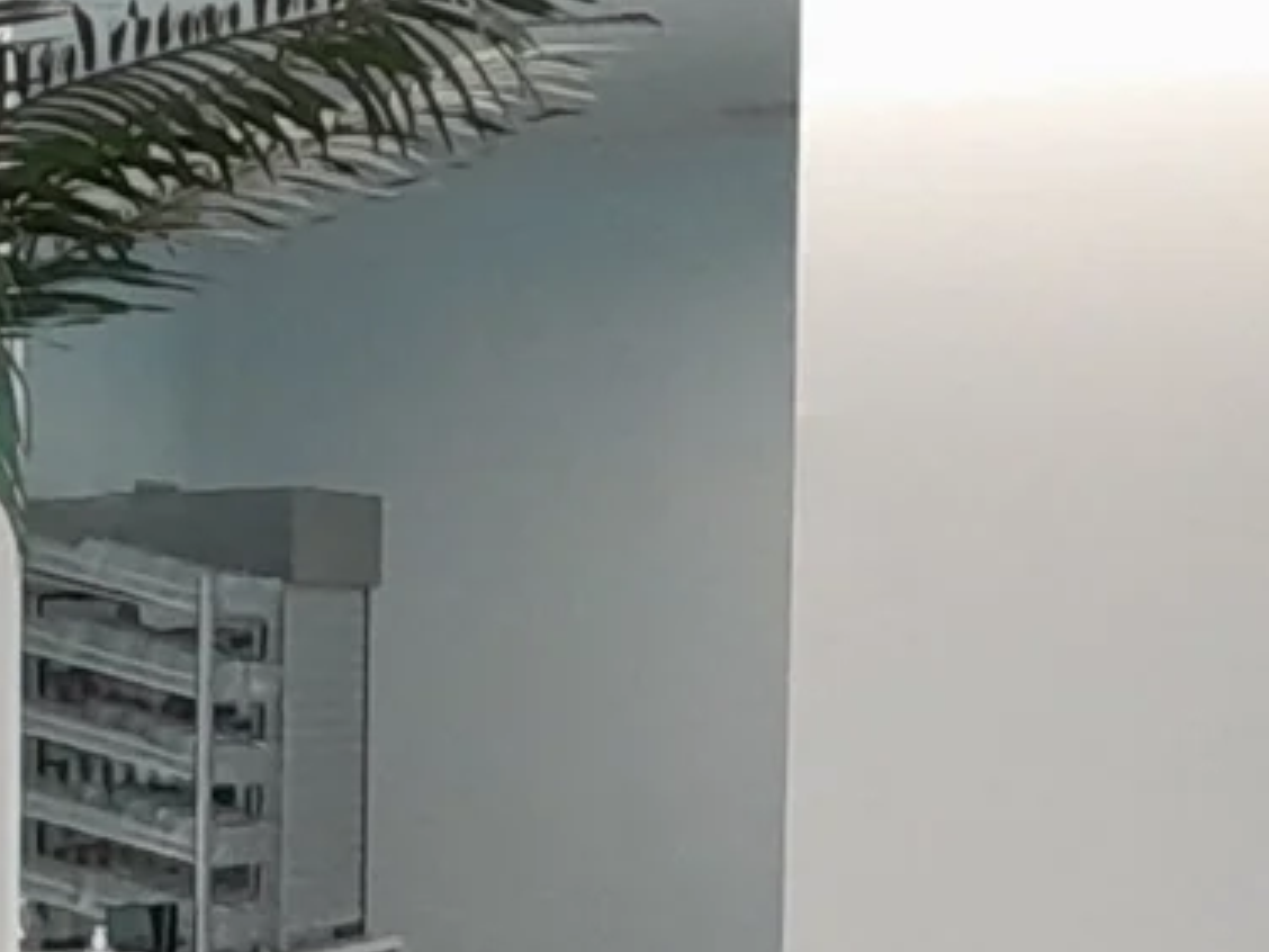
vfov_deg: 7.6
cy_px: 2225
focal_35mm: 184
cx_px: -999
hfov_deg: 10.2
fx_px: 6745
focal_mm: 4
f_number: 1.8
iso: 200
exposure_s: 1/50
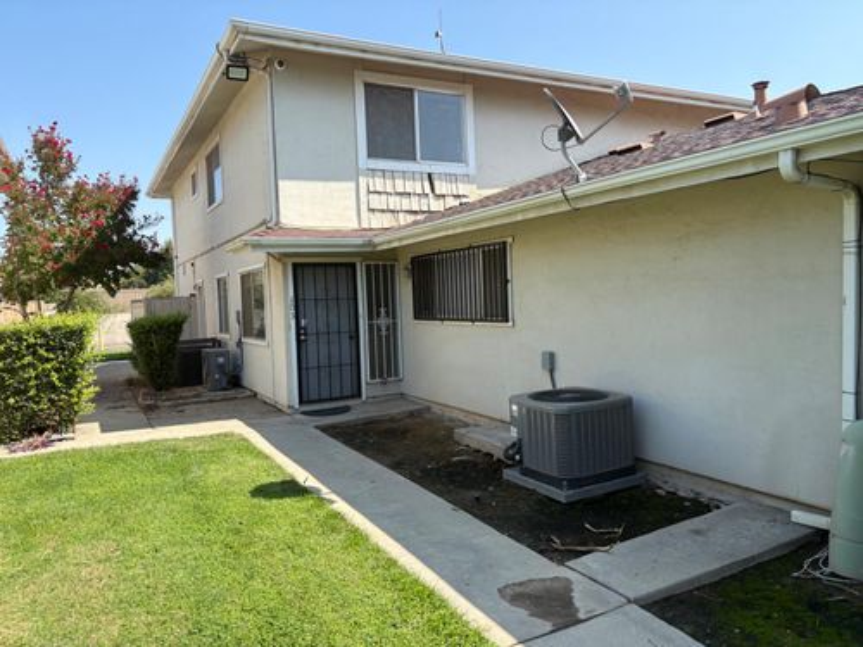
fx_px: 648
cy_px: 324
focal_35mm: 26
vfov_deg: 53.1
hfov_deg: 67.3
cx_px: 432
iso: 50
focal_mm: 5.96
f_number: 1.6
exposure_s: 1/1393
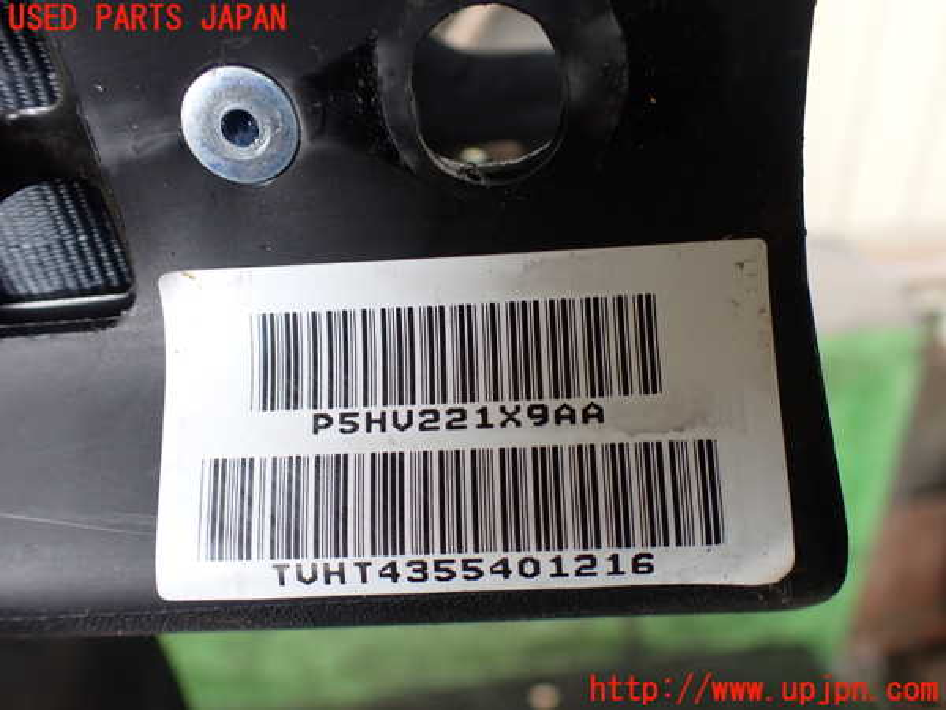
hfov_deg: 60.0
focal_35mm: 30
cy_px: 355
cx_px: 473
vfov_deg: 46.8
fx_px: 820
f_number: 2.3
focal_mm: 5.4
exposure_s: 1/125
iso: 200
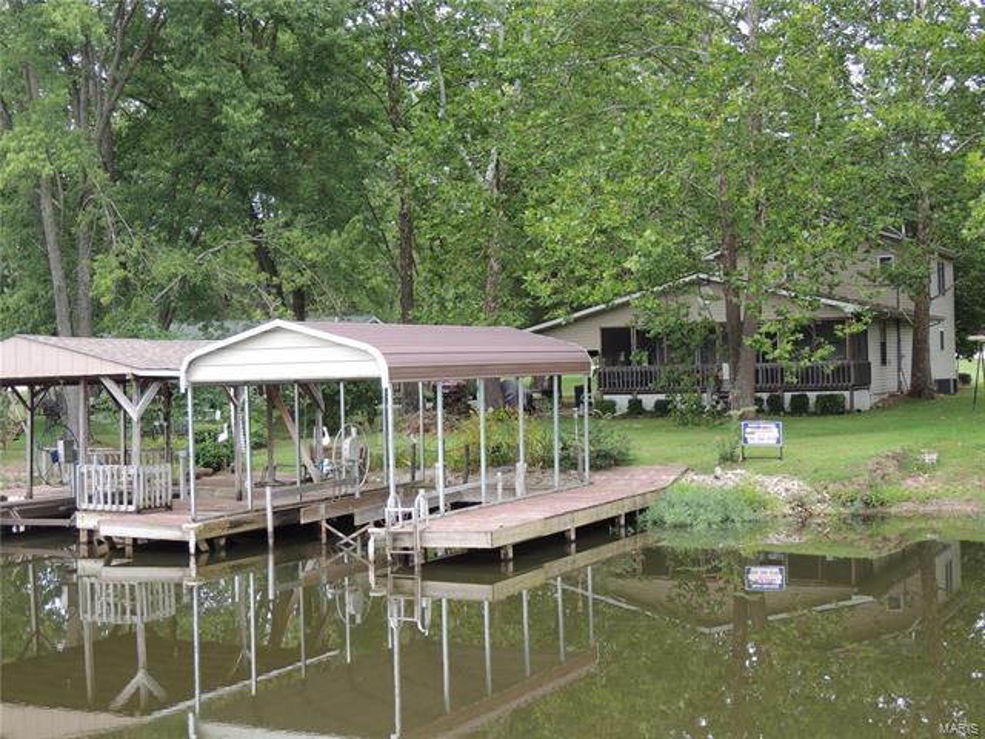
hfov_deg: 38.2
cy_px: 370
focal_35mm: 50
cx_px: 492
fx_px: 1423
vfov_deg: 29.1
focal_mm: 8.9
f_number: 3.6
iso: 100
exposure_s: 1/160
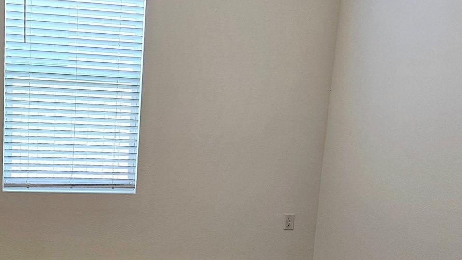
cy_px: 171
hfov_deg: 44.9
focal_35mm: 45
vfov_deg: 26.4
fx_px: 551
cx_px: 158
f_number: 1.7
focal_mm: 6.3
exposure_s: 1/120
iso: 200
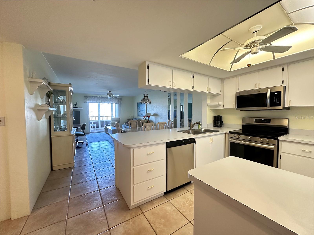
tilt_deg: -2.6
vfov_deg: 85.7
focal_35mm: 14
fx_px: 127
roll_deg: -0.3
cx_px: 157
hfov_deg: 102.1
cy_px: 118
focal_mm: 2.22
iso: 250
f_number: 2.2
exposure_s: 1/60
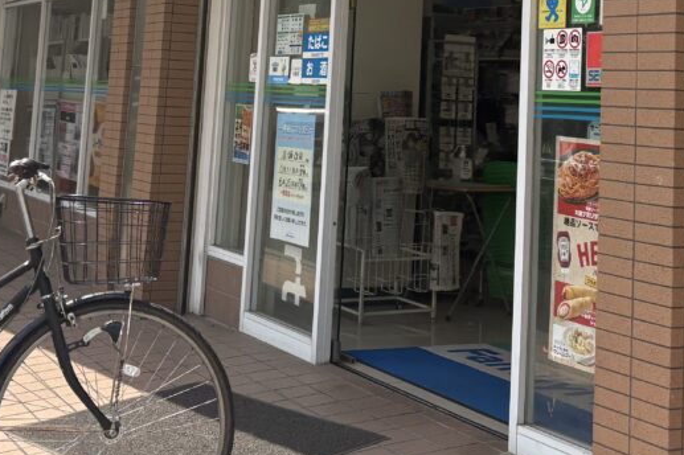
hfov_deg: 30.1
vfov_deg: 19.4
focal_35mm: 67
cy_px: -57
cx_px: 341
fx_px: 1272
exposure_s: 1/2451
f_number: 1.6
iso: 64
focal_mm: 5.96
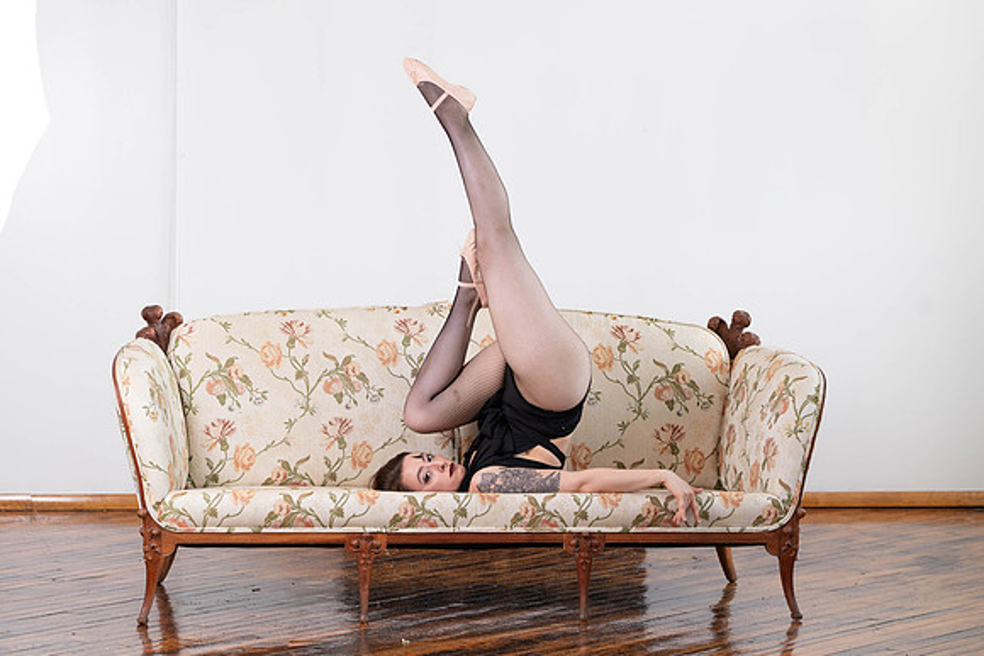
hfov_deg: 20.4
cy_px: 328
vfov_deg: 13.7
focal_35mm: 100
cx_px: 492
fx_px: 2734
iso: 320
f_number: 6.3
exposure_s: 1/40
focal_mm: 100
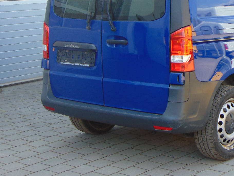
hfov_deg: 21.9
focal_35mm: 88
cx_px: 197
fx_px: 595
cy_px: 48
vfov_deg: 16.7
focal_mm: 9
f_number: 3.5
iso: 80
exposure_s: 1/320
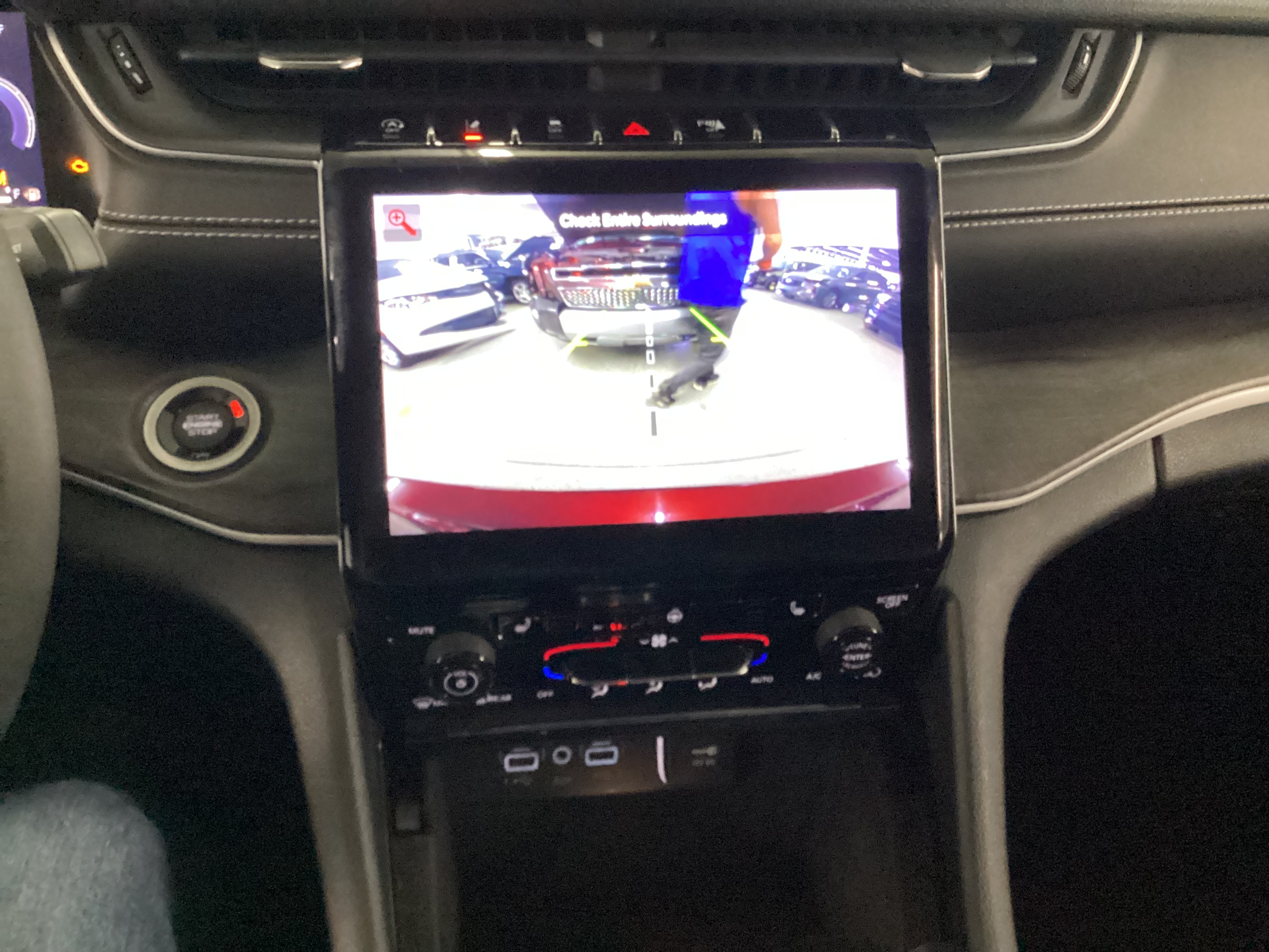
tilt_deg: -36.0
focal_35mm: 31
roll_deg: -3.4
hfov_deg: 58.4
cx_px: 634
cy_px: 476
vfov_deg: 45.4
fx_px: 1136
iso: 500
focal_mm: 3.3
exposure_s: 1/30
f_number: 2.4
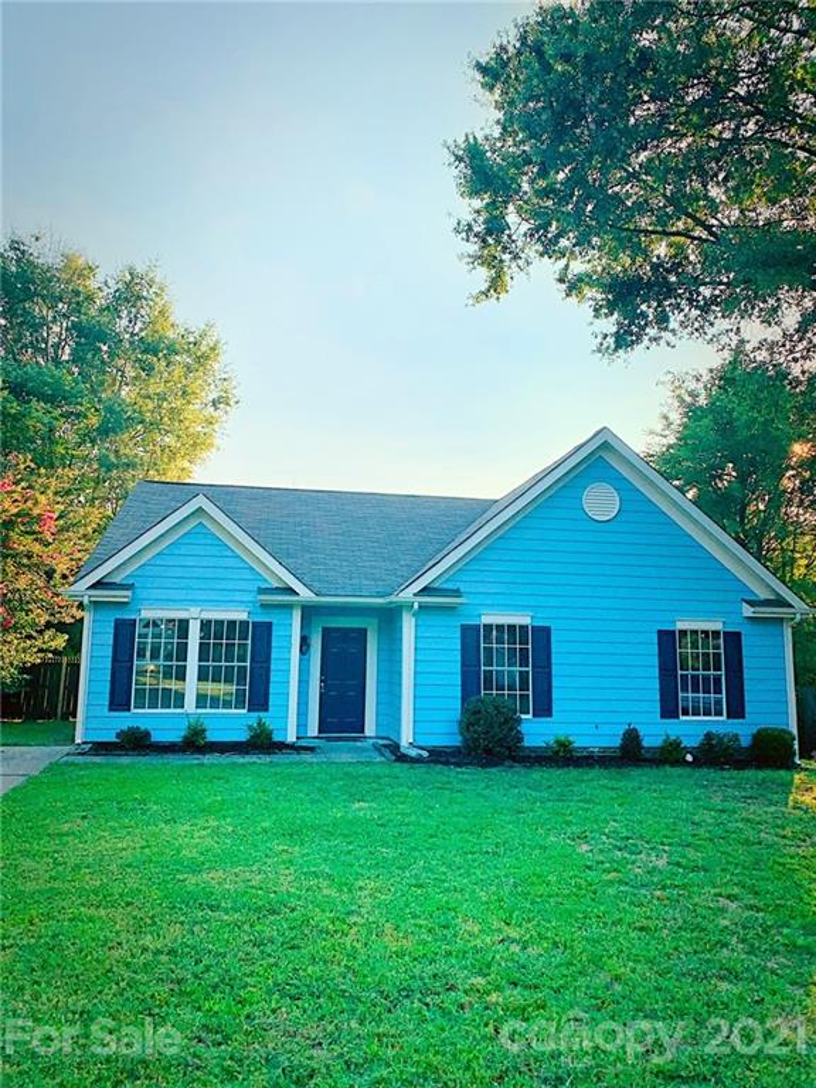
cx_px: 408
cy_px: 544
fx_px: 817
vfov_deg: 67.3
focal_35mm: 26
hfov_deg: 53.1
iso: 25
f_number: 1.8
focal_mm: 4.25
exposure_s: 1/2364
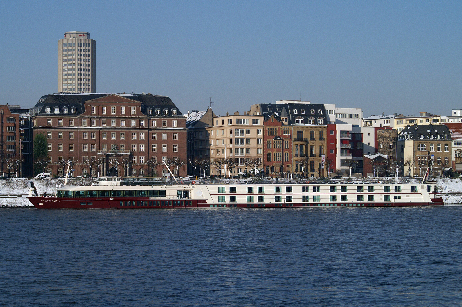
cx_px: 231
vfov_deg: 13.0
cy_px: 154
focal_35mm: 105
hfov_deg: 19.5
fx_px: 1346
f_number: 10
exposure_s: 1/400
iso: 100
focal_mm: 70
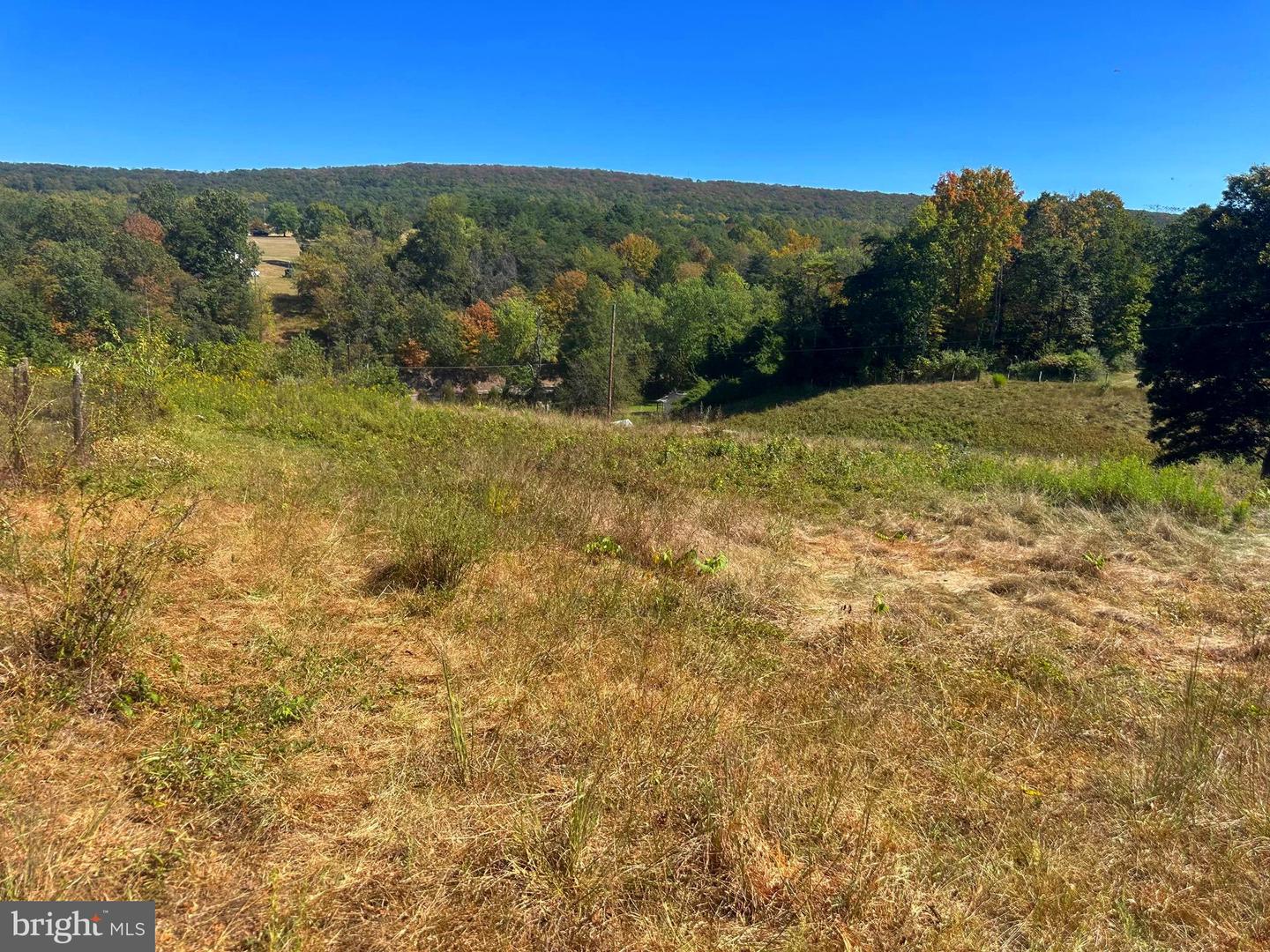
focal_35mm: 24
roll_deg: -2.3
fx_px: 881
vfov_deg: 56.8
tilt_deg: -12.7
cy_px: 476
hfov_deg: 71.6
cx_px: 635
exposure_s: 1/2660
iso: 80
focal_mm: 6.86
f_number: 1.78
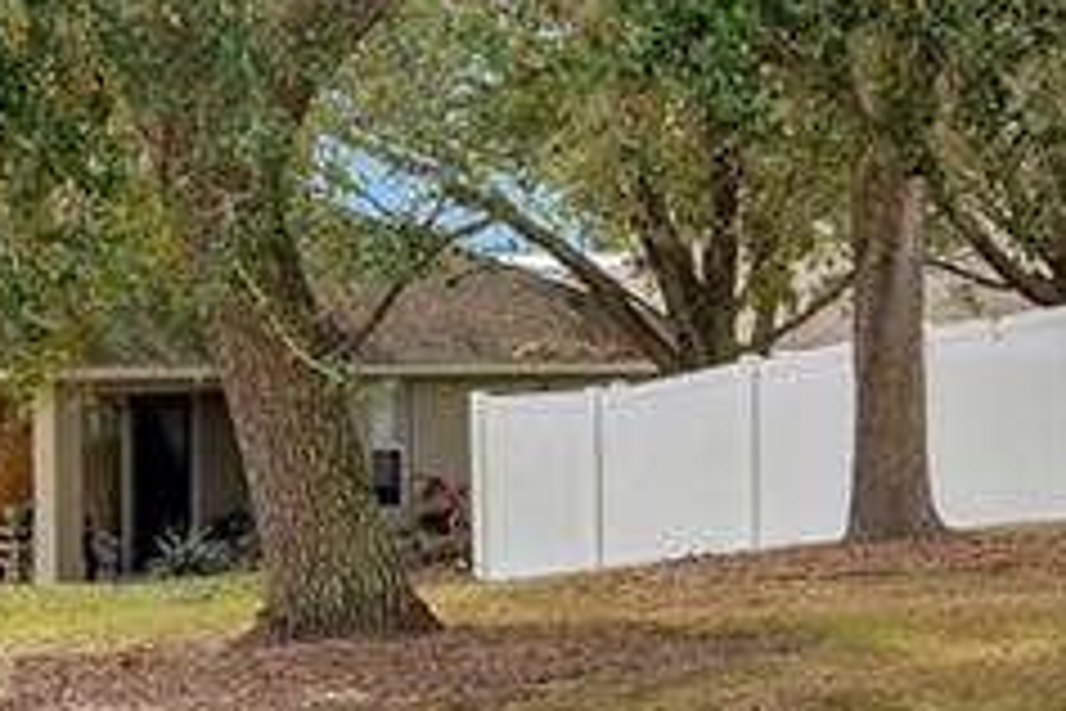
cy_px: 261
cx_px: 225
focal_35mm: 108
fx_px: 3198
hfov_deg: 18.8
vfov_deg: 12.7
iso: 100
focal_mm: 16
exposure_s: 1/100
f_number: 7.1
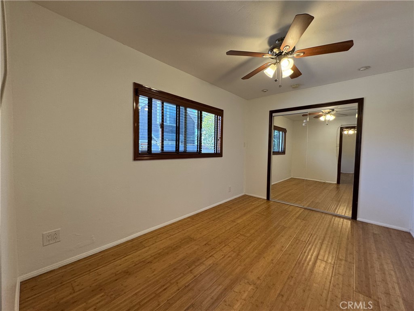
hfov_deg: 102.1
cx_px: 207
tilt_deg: -4.0
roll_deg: -0.7
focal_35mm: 14
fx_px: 167
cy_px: 156
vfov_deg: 85.7
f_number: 2.2
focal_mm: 2.22
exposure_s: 1/120
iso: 250
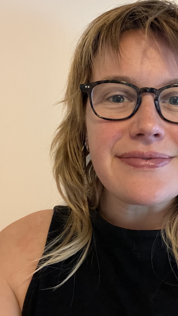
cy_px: 148
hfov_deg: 28.4
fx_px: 344
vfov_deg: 49.4
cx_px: 142
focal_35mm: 41
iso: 800
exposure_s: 1/15
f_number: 2.2
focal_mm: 2.71
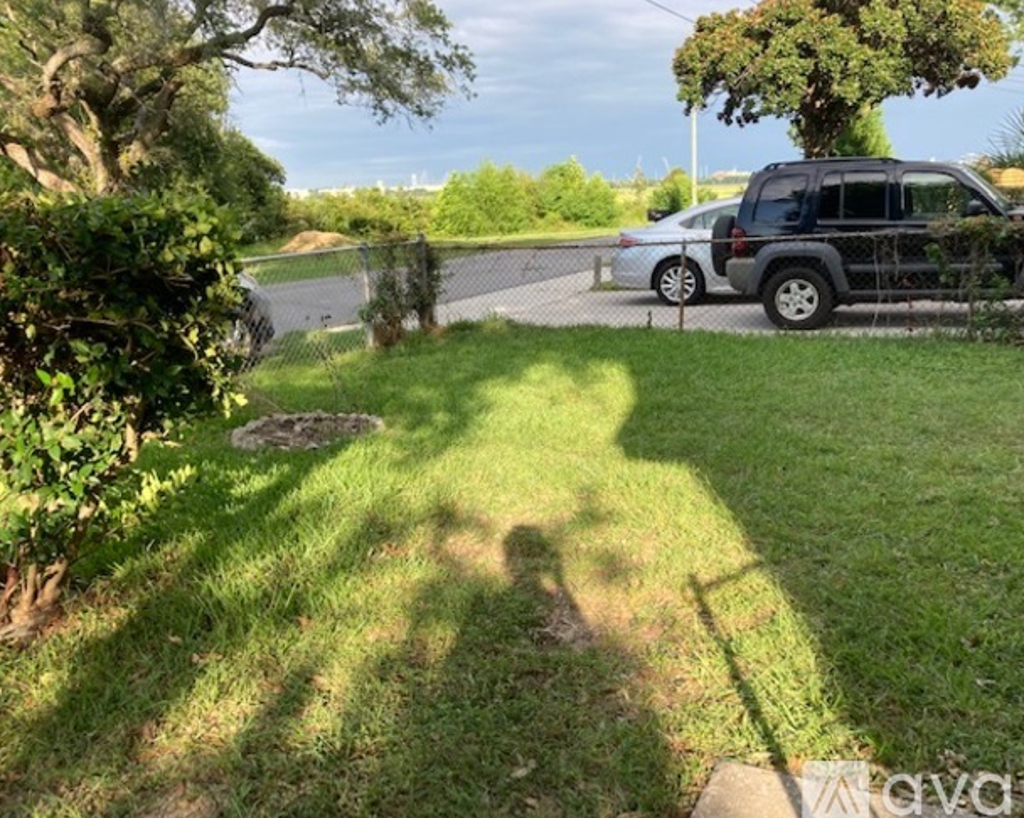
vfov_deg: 48.5
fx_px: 909
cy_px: 407
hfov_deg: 58.8
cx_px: 513
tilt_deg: -13.6
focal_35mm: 30
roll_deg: +2.3
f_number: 1.8
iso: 20
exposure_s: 1/533
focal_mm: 3.99
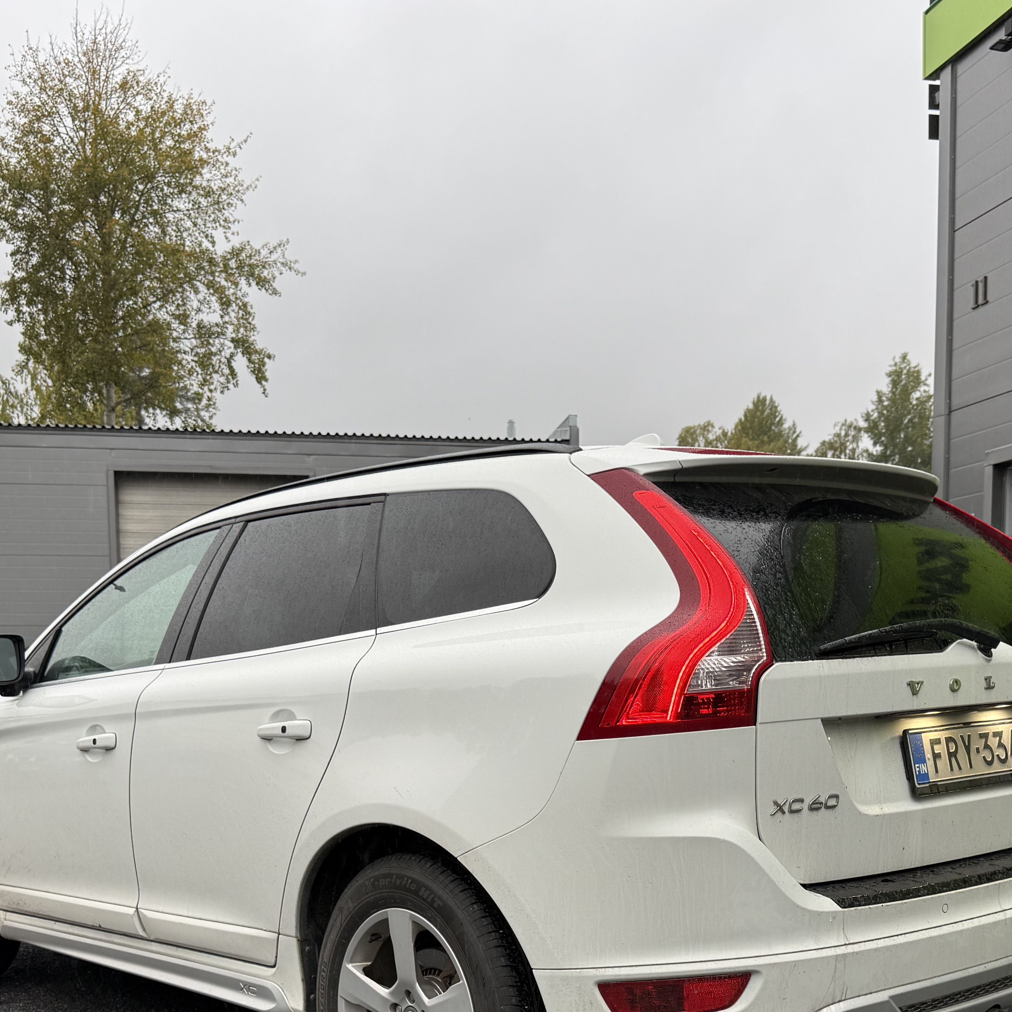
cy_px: 745
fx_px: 1422
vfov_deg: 38.3
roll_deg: +0.5
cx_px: 565
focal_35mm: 43
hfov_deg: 39.1
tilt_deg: -3.3
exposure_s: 1/295
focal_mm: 6.76
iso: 80
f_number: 1.78
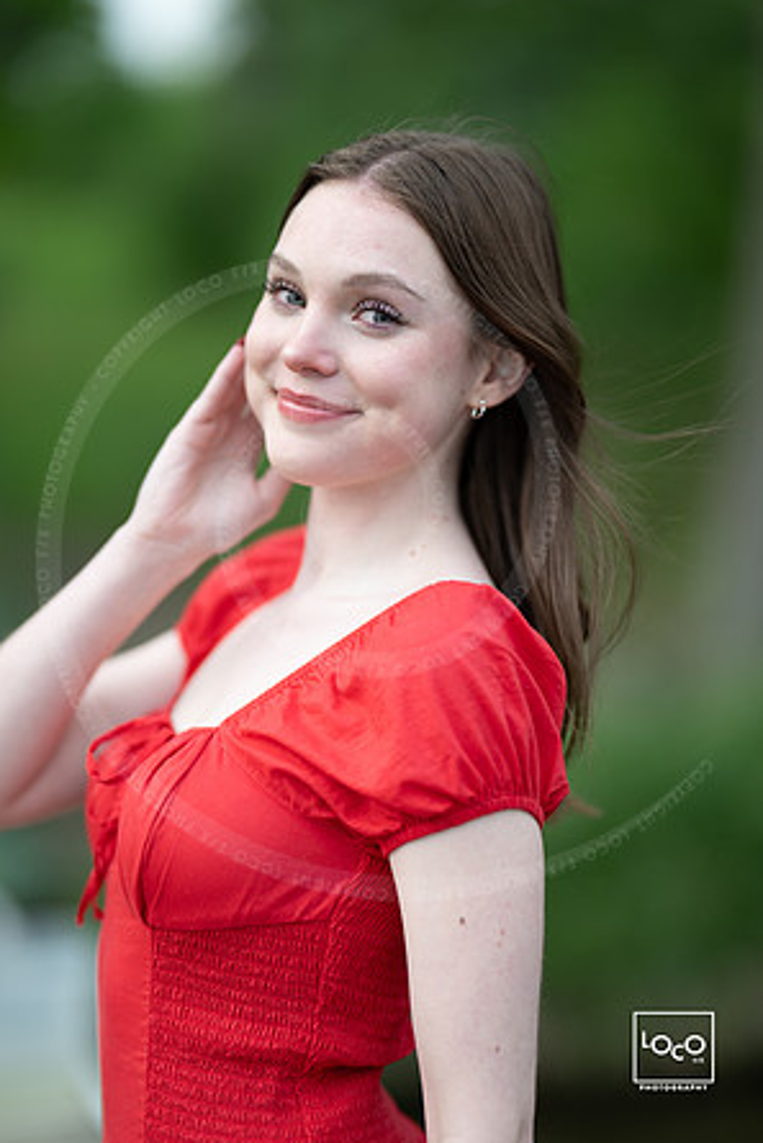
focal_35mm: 86
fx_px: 2732
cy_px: 568
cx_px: 383
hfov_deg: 15.9
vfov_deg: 23.6
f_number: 1.2
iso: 100
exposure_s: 1/320
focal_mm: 85
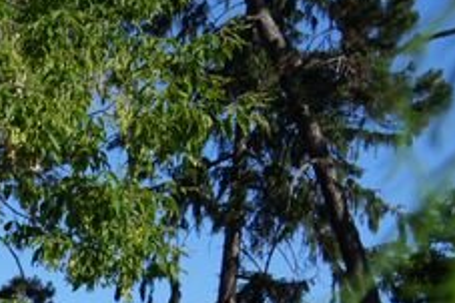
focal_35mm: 113
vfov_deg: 11.0
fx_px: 1427
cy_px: 607
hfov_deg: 15.2
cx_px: -405
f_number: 8
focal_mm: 25
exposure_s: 1/200
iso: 100
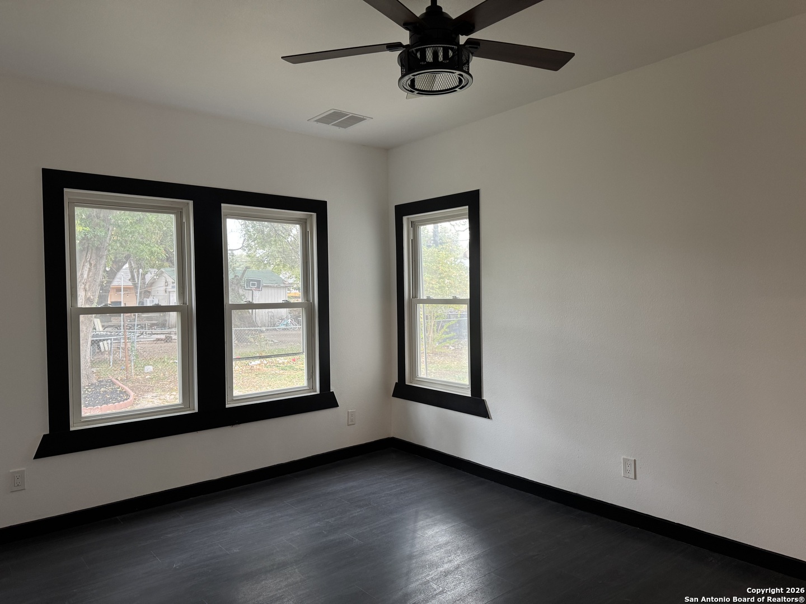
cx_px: 403
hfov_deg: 71.6
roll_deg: +0.7
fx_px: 559
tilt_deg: -1.6
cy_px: 302
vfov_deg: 56.8
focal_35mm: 24
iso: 200
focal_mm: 6.76
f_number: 1.78
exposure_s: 1/60
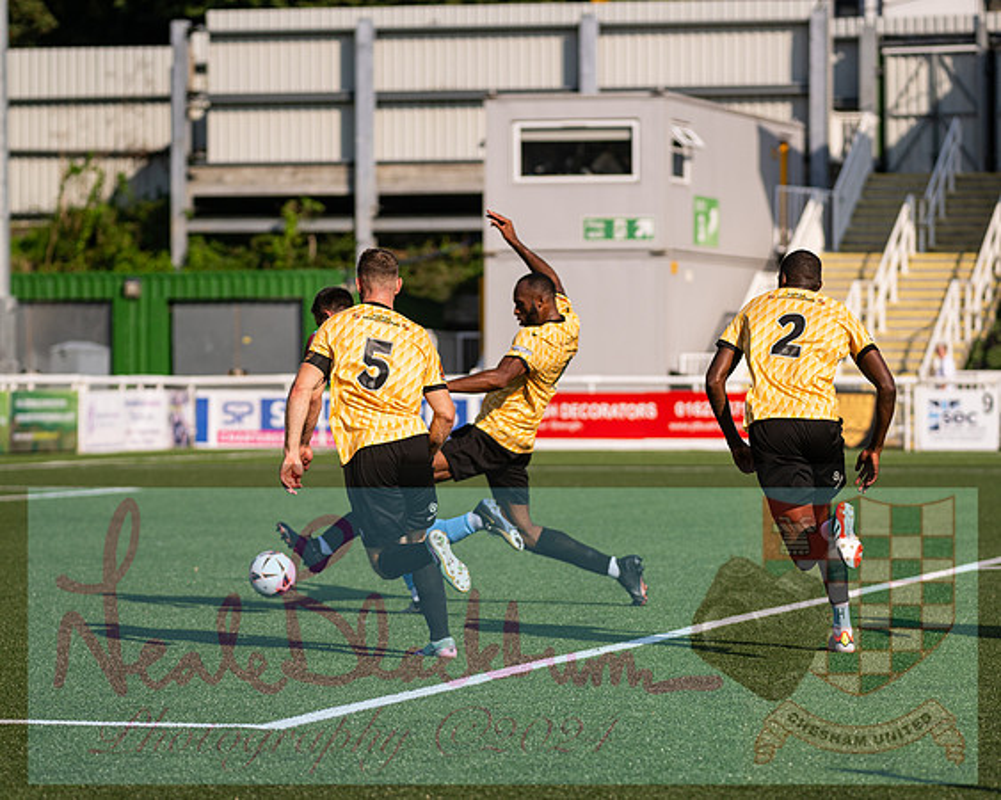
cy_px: 401
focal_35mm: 165
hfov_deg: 11.7
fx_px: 4899
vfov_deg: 9.3
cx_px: 545
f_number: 2.8
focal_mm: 135
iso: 200
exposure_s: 1/5000
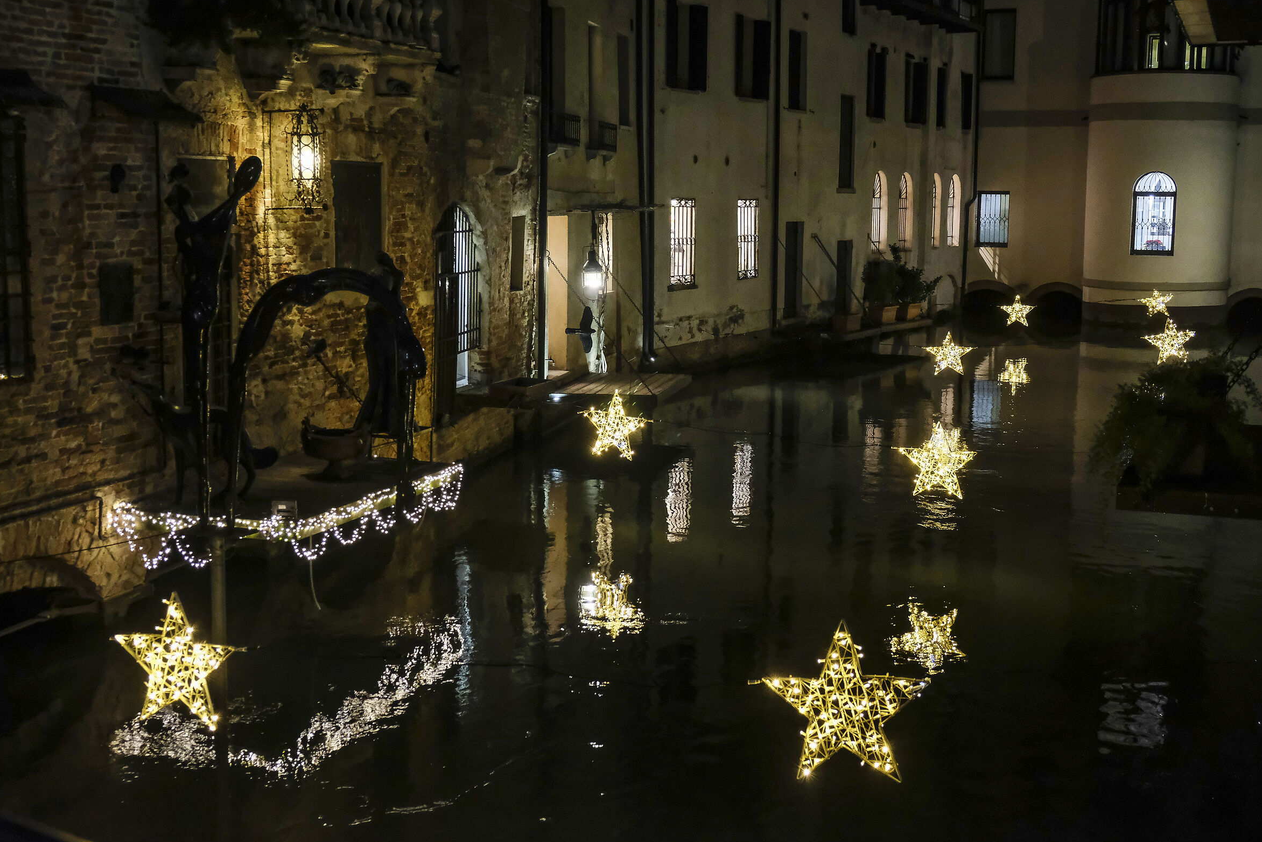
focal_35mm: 43
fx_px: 1507
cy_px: 419
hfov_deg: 45.4
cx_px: 624
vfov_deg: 31.2
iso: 3200
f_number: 4
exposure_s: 1/30
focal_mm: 27.7
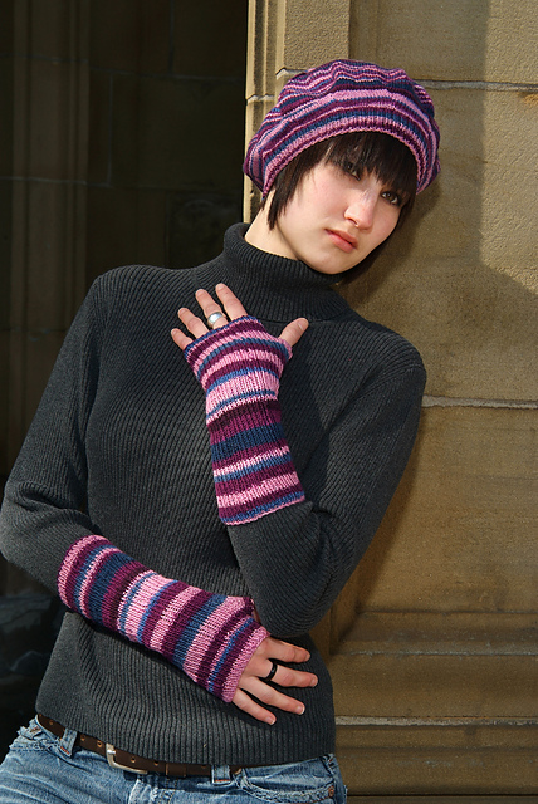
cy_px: 402
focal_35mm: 75
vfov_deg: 27.0
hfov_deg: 18.2
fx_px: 1677
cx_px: 269
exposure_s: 1/125
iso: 100
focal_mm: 50
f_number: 8
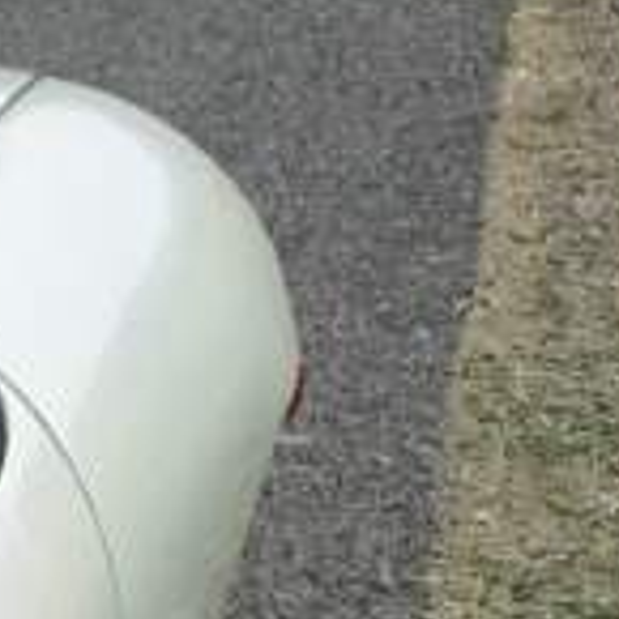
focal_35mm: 304
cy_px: 628
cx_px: -1025
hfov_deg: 5.5
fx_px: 6150
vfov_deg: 5.7
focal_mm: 16.39
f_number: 6.3
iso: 125
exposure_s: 1/800
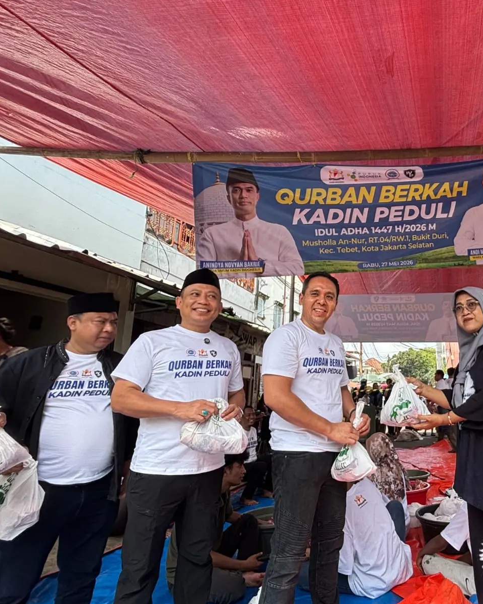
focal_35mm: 34
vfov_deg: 52.8
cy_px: 302
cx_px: 387
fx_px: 608
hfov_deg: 41.5
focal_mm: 4.2
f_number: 1.7
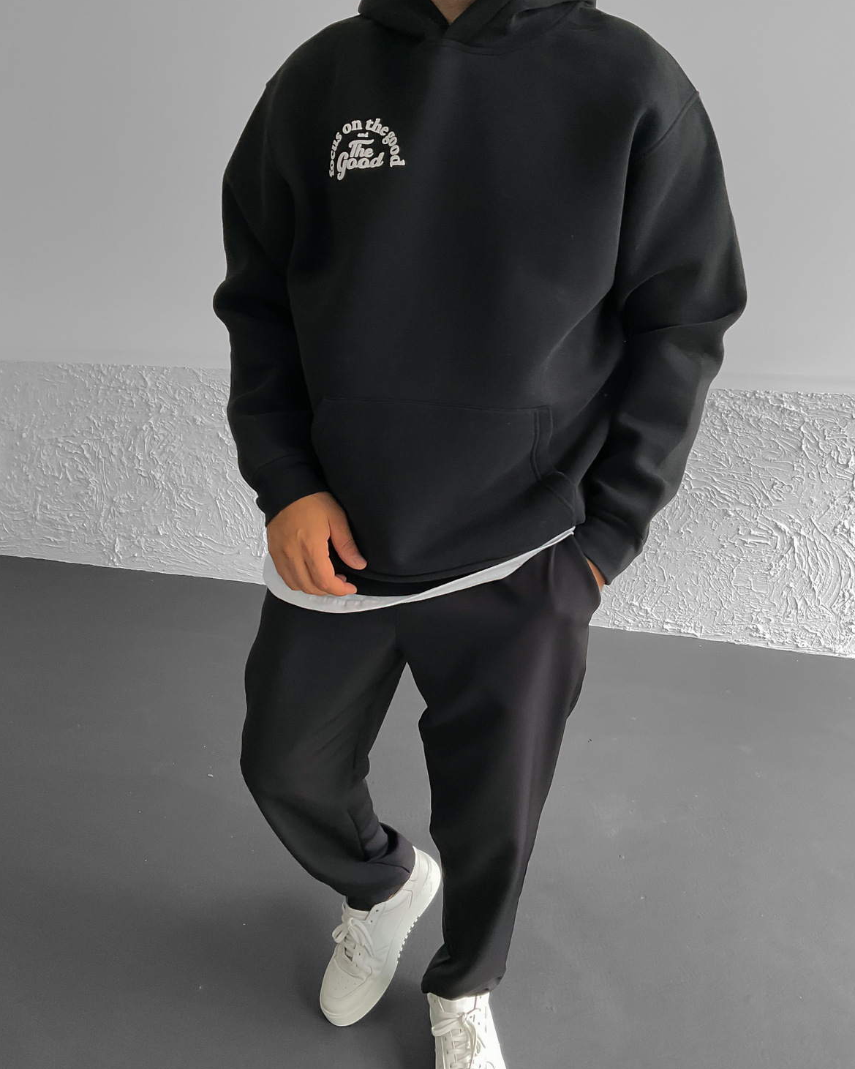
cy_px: 492
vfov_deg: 57.1
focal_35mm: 31
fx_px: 980
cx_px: 418
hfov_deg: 47.1
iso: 50
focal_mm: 3
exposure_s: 1/120
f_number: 1.8
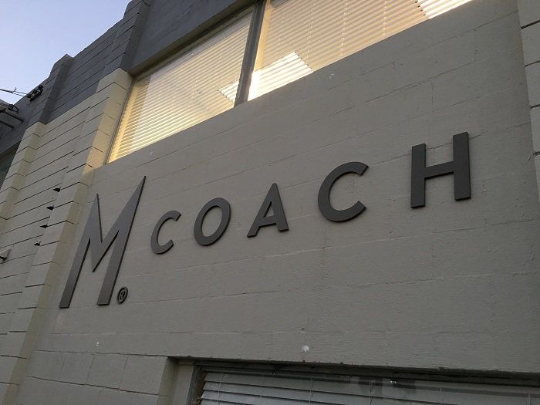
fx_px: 452
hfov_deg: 61.7
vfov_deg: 48.2
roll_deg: -8.7
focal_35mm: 29
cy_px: 202
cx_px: 270
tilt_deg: +23.8
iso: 100
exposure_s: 1/30
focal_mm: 4.15
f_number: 2.2
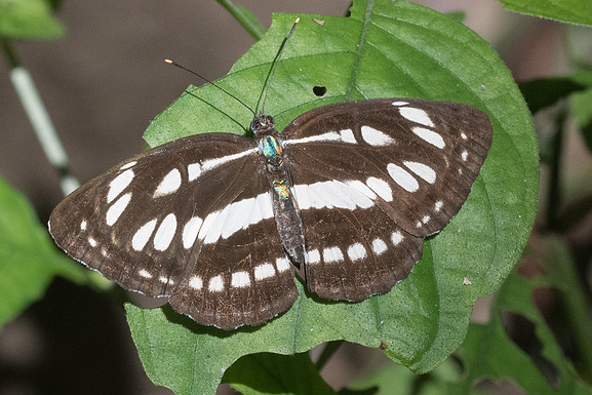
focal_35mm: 818
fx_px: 13454
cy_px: 198
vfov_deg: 1.7
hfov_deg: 2.5
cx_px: 157
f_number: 9
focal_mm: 150
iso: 1000
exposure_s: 1/1250
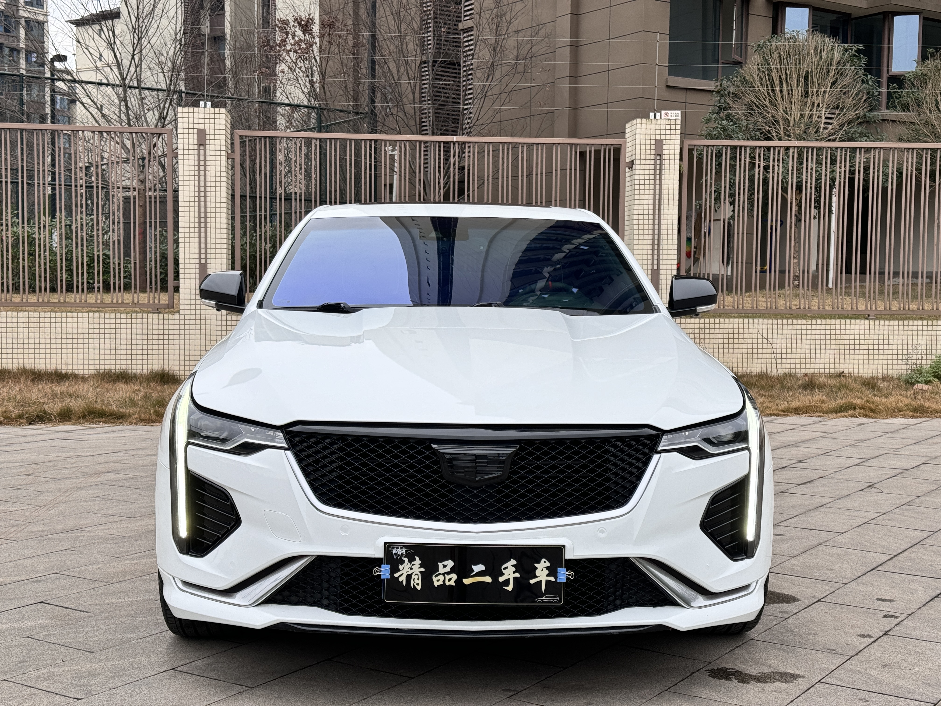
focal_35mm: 48
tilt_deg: -3.4
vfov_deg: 30.3
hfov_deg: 39.7
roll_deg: -0.4
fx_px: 1305
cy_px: 353
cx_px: 470
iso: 64
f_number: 1.78
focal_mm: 6.76
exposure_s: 1/783
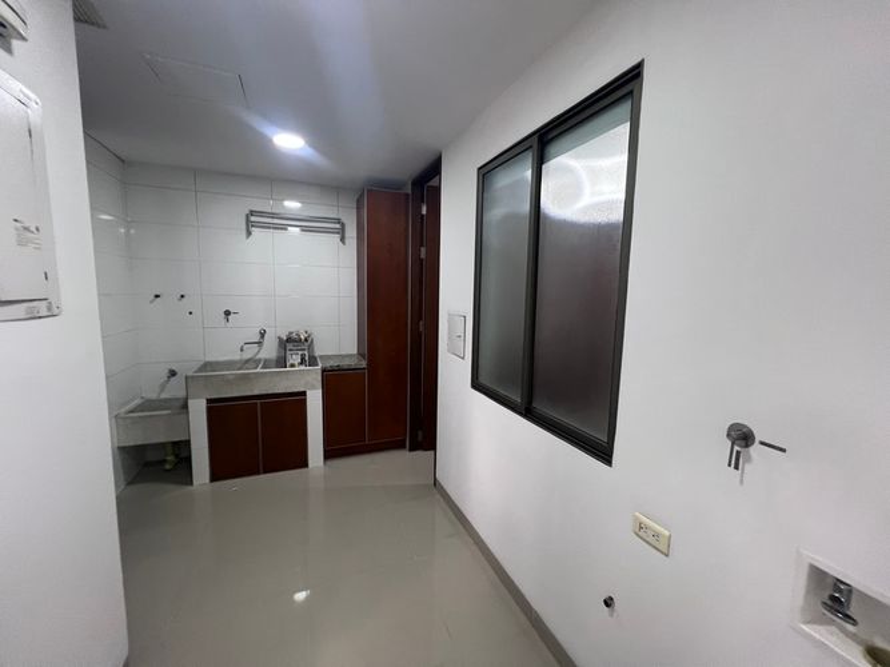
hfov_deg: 106.2
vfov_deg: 89.9
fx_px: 334
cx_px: 445
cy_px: 334
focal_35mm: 13
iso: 250
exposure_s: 1/60
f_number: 1.8
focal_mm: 1.57
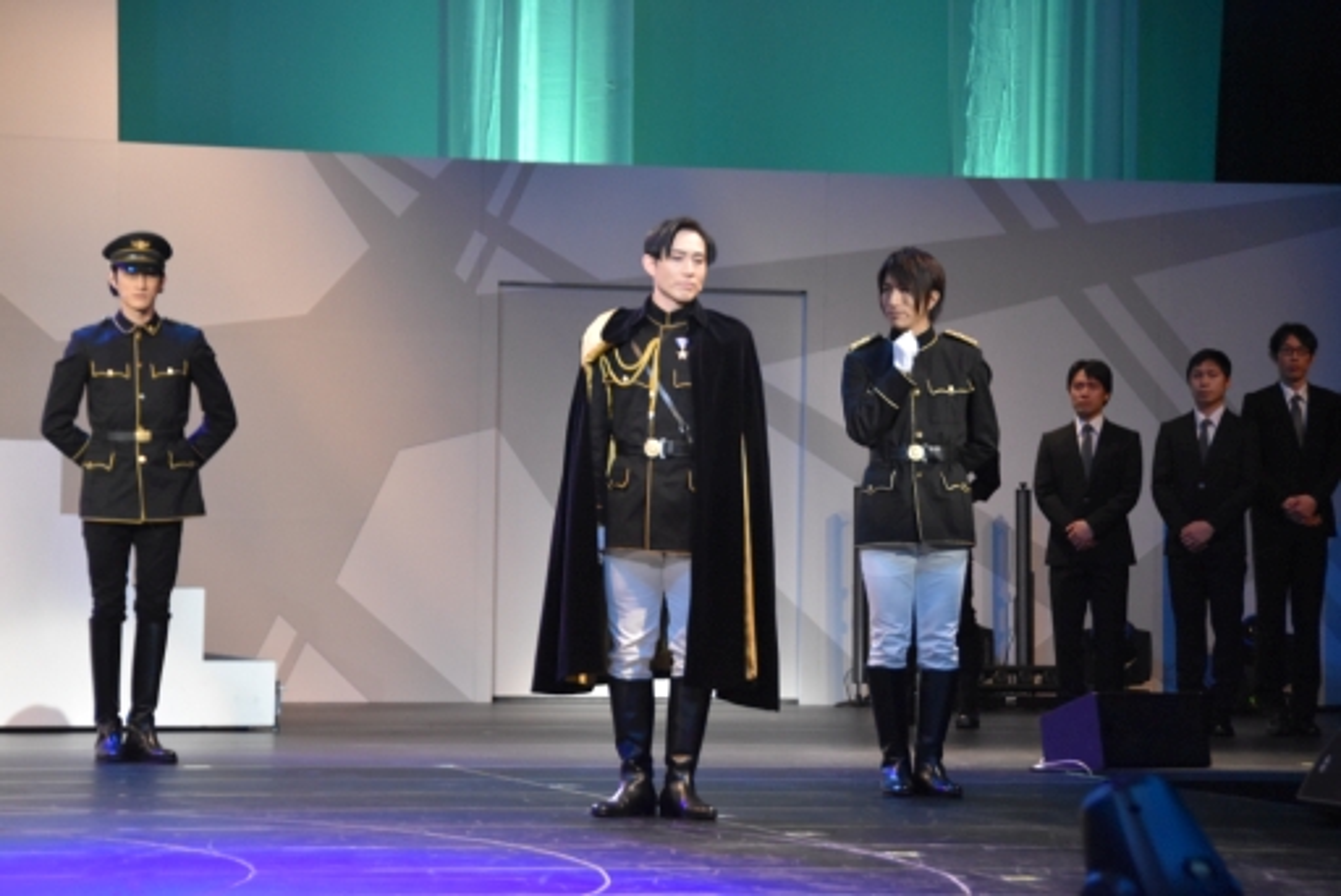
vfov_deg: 10.2
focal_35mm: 135
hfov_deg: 15.2
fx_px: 5031
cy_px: 448
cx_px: 670
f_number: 5.3
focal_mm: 90
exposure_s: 1/125
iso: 4000
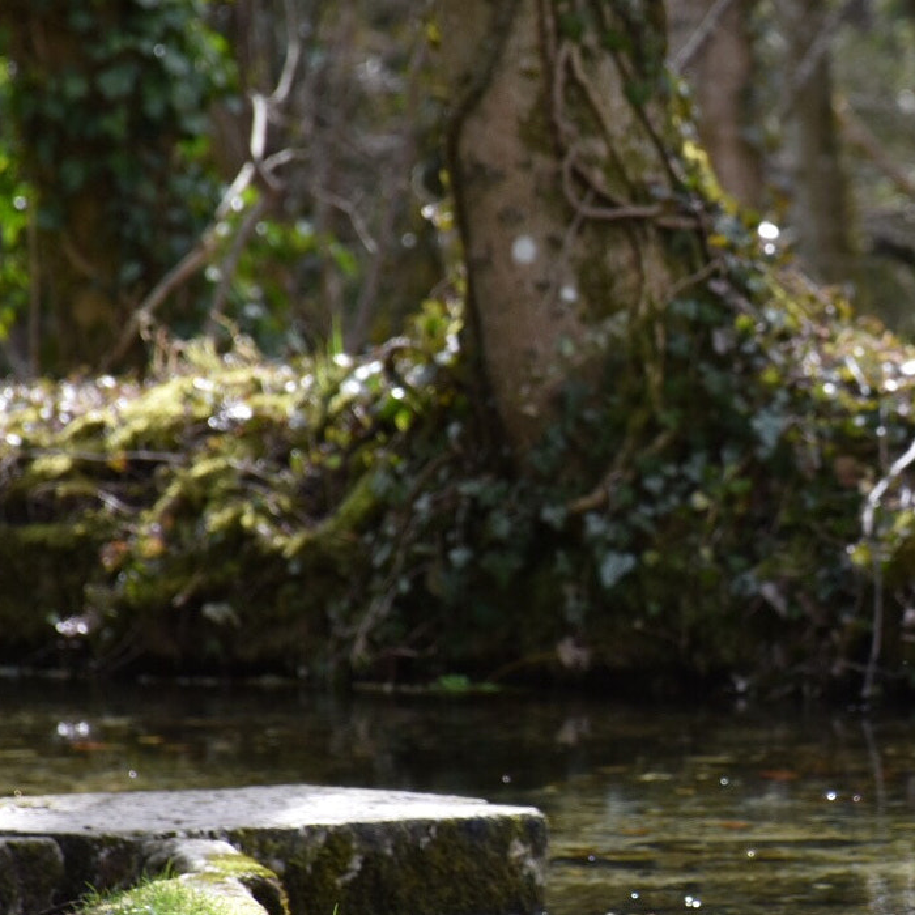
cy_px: 467
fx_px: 12201
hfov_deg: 4.3
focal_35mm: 408
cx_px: 739
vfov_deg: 4.3
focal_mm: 140
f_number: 5.6
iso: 400
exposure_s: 1/500
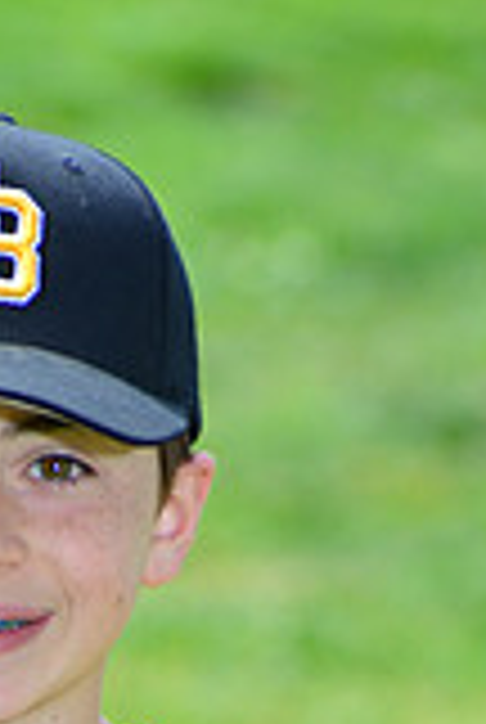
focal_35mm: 720
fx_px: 14517
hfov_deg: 1.9
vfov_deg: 2.9
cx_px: 34
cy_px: 1115
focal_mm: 200
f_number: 8
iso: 200
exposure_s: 1/200
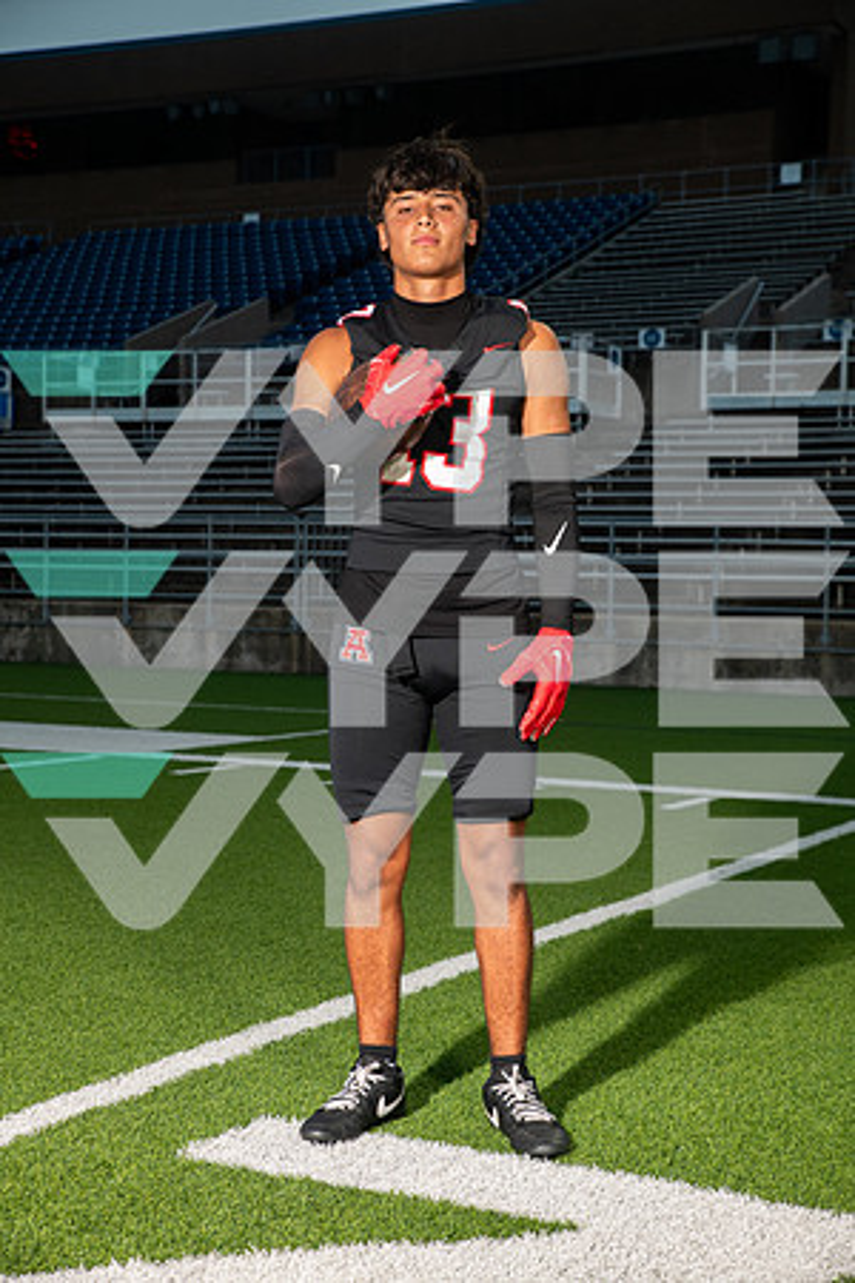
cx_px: 428
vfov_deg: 34.5
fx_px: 2066
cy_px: 642
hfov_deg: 23.4
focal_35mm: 58
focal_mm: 58
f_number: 7.1
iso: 200
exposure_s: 1/320
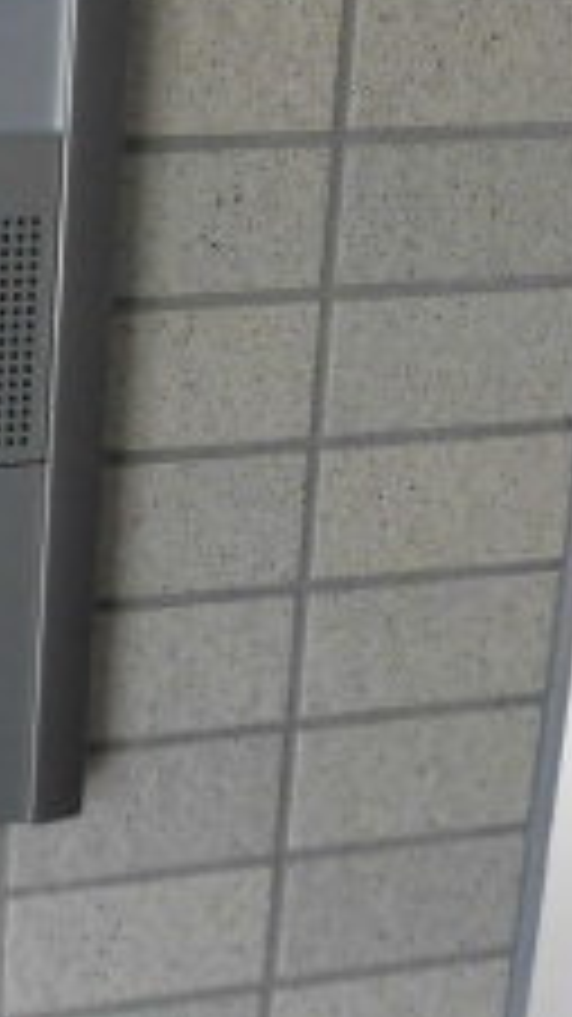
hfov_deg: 15.2
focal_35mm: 74
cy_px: 220
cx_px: -270
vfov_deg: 28.1
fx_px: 1997
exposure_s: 1/80
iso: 160
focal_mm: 4.3
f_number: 3.1
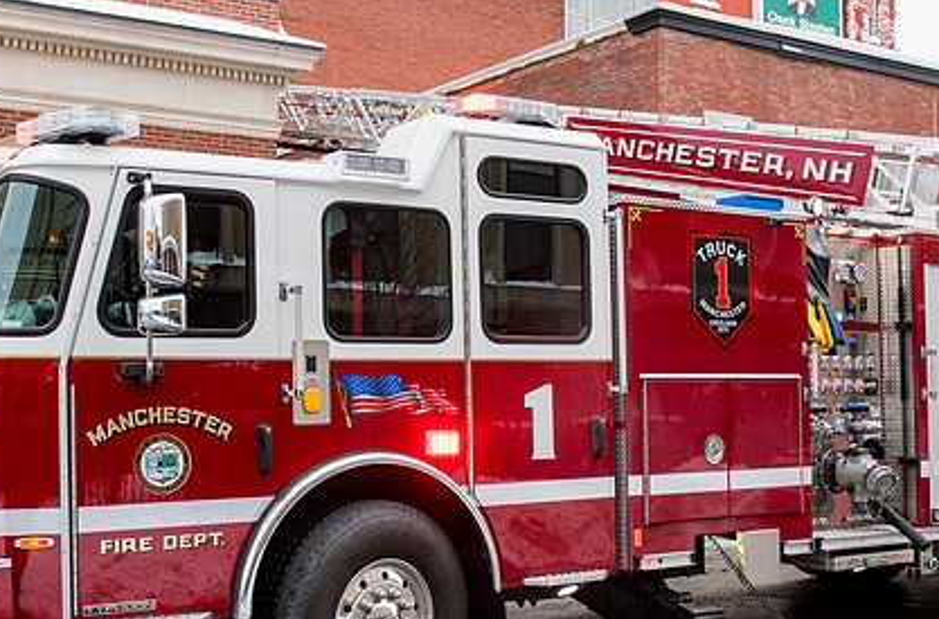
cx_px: 398
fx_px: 1326
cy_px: 340
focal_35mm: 51
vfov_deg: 26.3
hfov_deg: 38.9
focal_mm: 24
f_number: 7.1
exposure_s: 1/500
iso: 1000
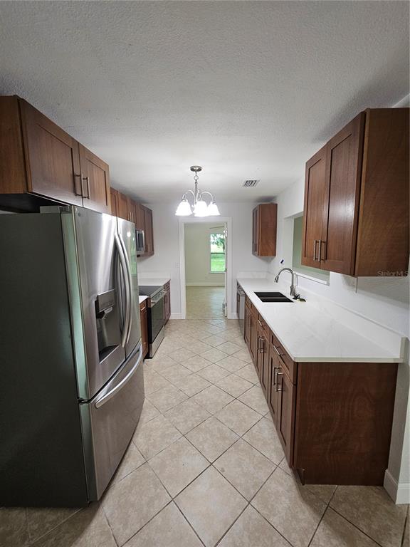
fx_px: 205
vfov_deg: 106.2
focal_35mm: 13
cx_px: 205
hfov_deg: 89.9
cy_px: 274
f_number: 2.2
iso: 200
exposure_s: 1/60
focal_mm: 2.2
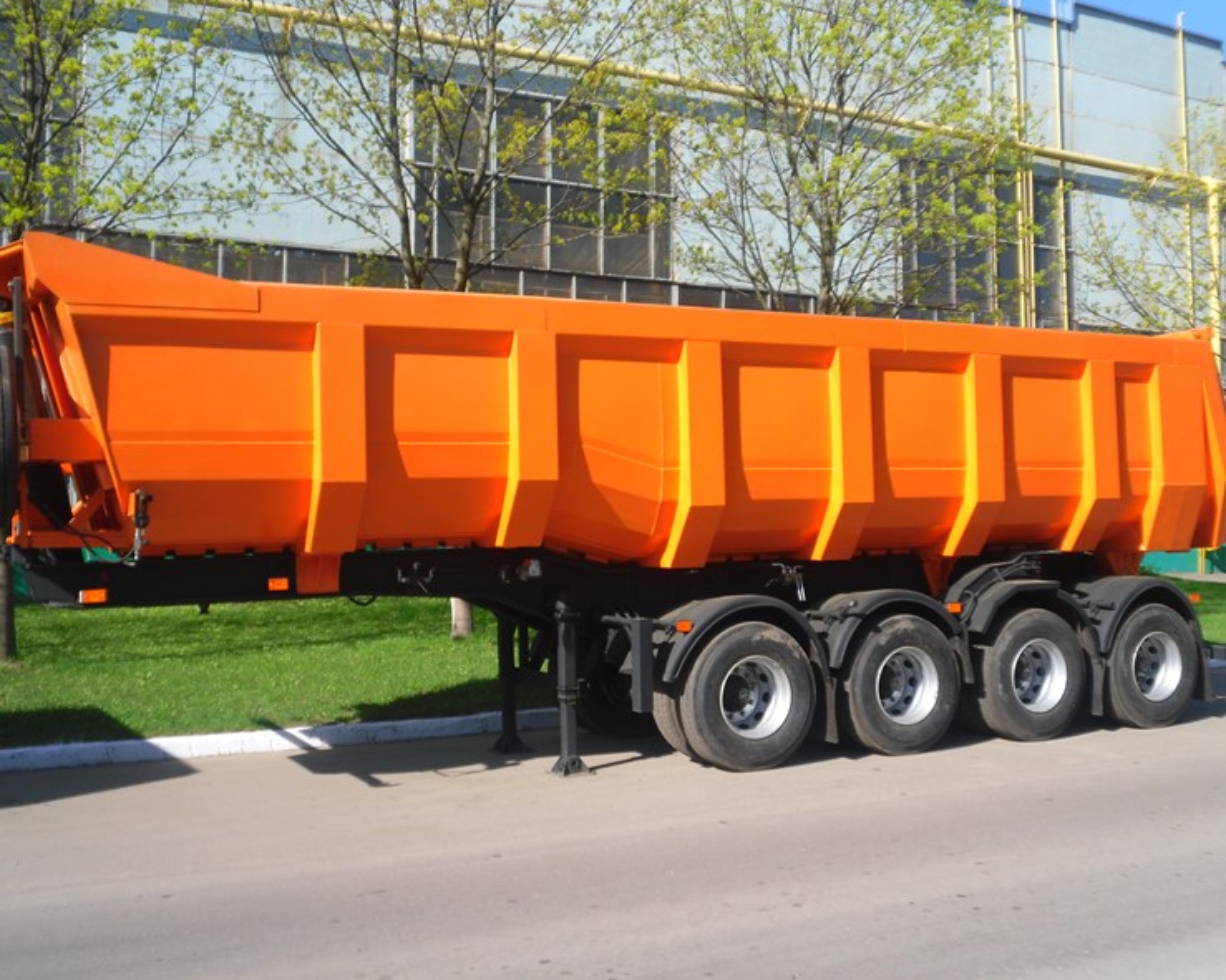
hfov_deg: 49.1
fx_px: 1342
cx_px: 584
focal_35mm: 37
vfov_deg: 40.1
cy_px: 488
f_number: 3.8
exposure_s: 1/469
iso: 80
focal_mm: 6.36
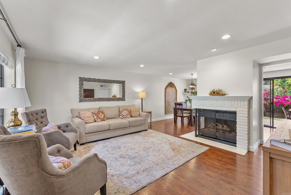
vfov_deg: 81.3
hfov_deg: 104.2
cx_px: 146
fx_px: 113
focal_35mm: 14
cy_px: 98
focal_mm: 14
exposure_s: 1/4
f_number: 9
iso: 500
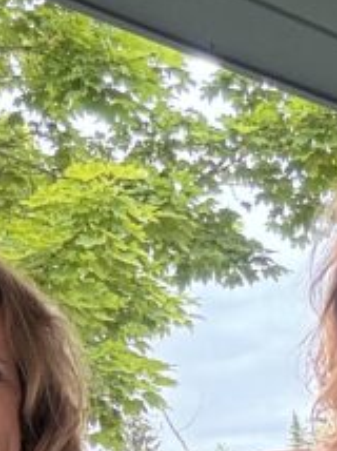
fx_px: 1704
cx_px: 211
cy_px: 667
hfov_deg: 11.3
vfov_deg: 14.1
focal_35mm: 131
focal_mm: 2.69
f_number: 1.9
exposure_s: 1/121
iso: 64
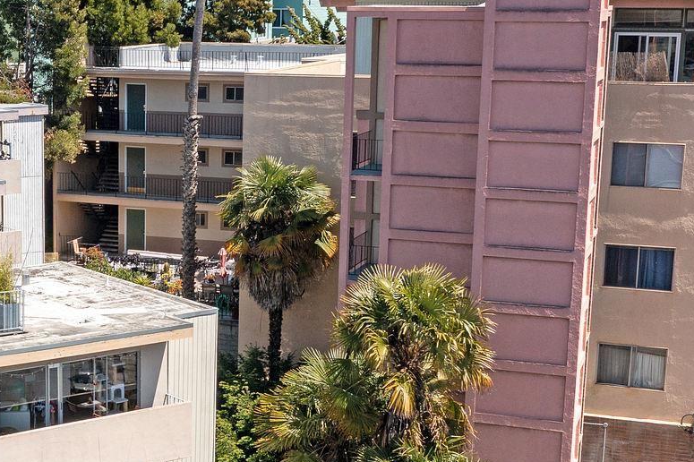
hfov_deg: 26.5
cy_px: 296
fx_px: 1426
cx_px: 81
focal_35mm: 74
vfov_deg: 18.4
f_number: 5.6
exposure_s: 1/400
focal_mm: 10.26
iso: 100
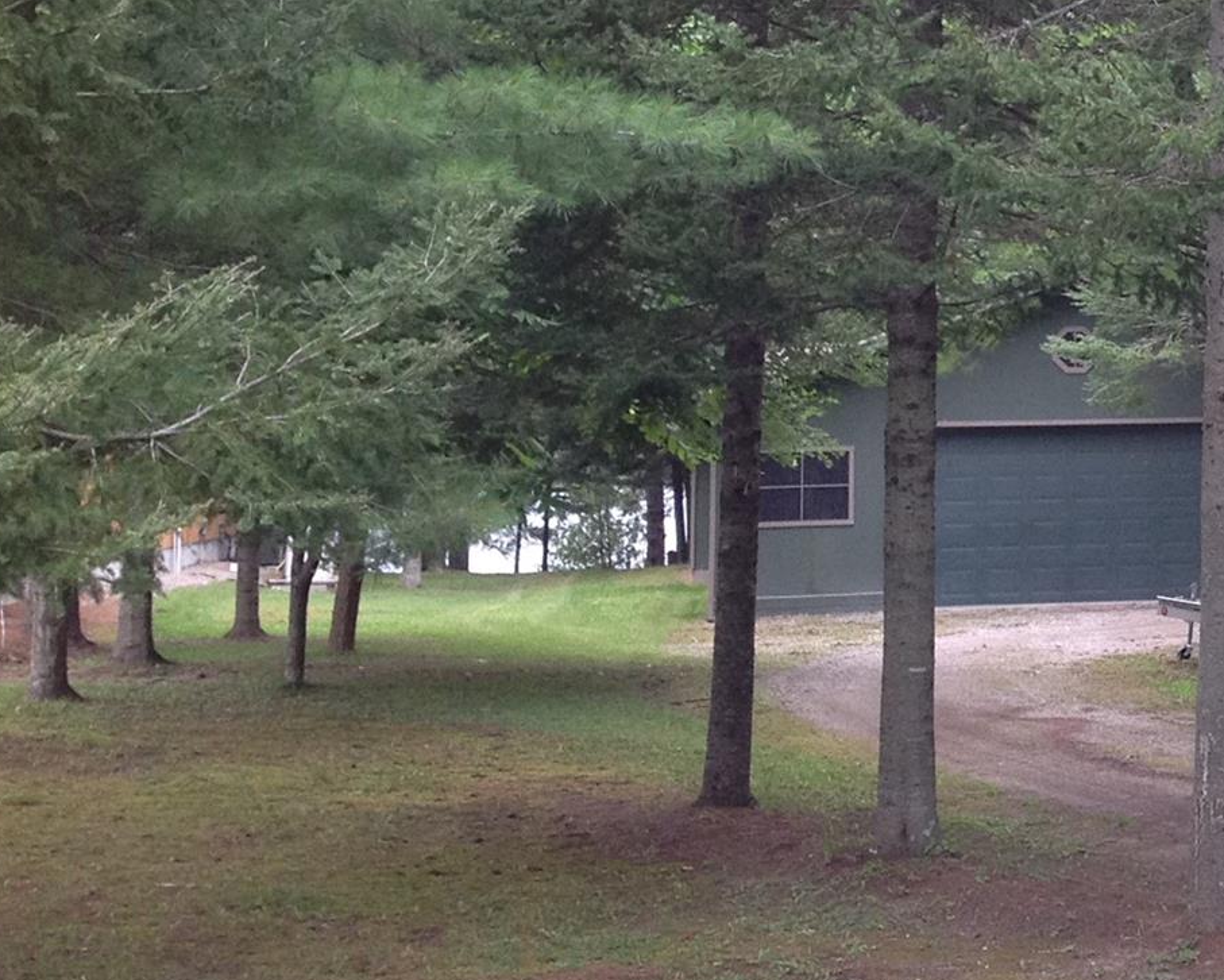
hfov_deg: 23.2
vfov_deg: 19.7
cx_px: 1363
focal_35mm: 77
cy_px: 207
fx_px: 2790
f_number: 2.4
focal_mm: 4.28
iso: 100
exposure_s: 1/120
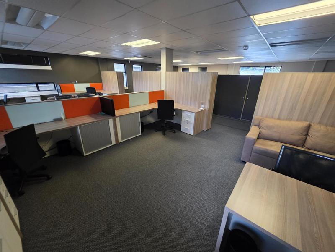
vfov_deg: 89.9
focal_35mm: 13
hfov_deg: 106.2
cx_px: 168
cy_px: 126
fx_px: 126
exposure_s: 1/50
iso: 500
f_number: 1.9
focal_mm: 2.2
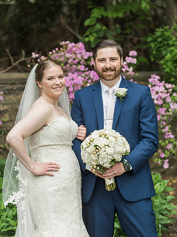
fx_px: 893
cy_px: 114
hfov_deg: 11.3
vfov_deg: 15.1
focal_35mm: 131
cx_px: 88
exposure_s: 1/500
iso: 500
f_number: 4
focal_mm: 120
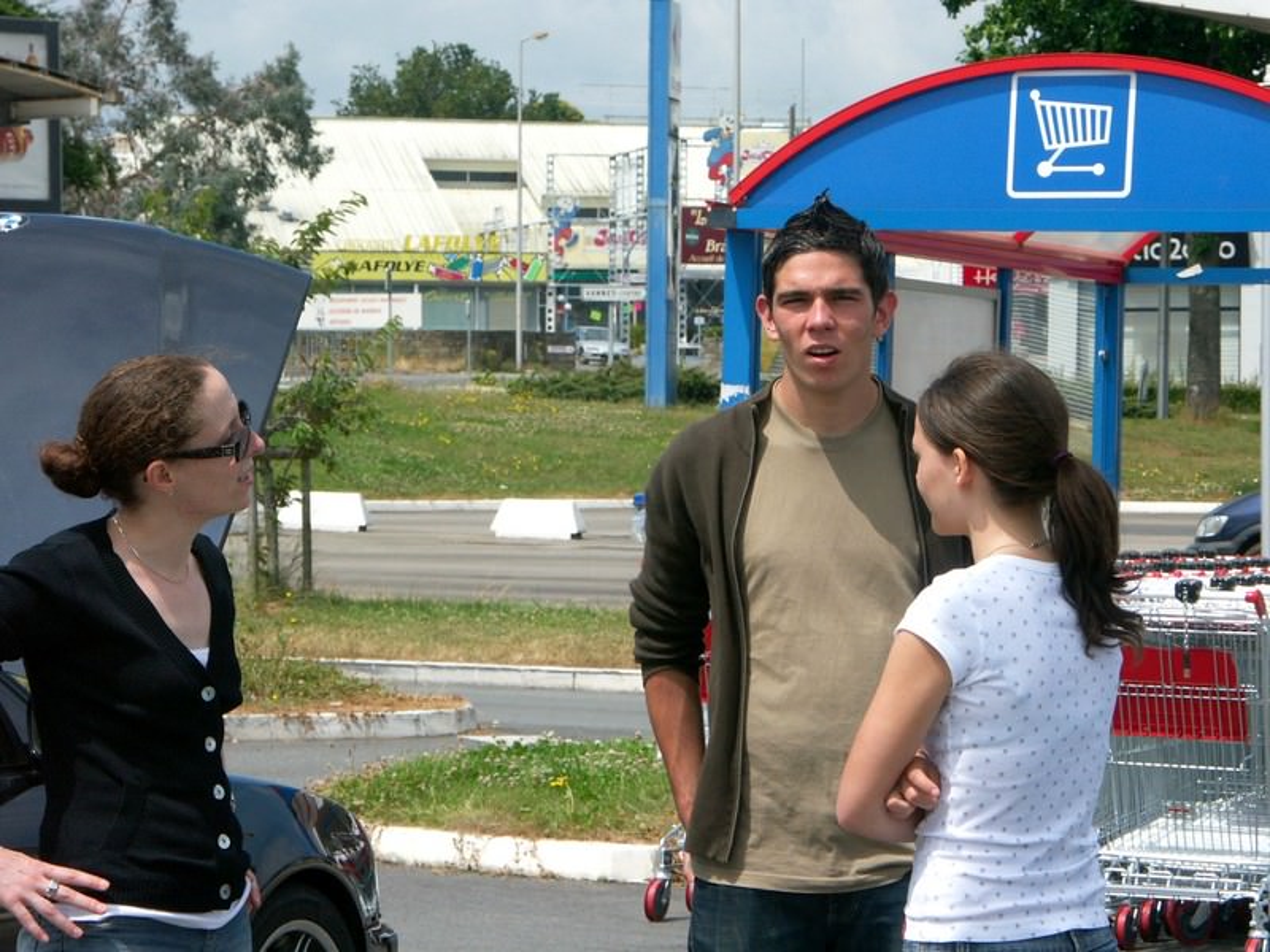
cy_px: 476
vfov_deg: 11.4
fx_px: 4769
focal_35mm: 130
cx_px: 635
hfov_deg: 15.2
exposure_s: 1/800
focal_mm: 33.23
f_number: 7.1
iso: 100
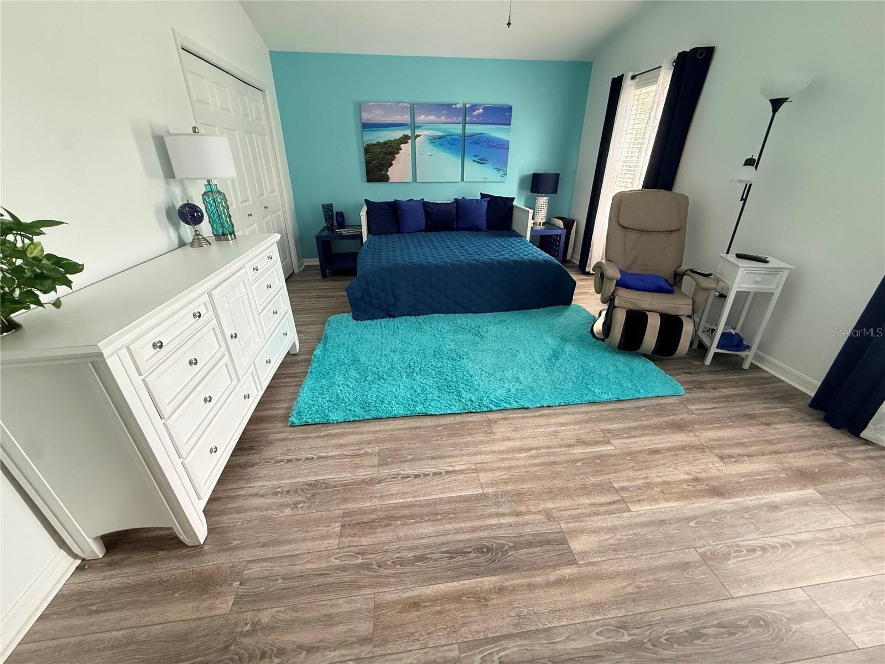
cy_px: 332
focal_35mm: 14
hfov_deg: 102.1
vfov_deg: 85.7
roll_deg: -0.5
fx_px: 358
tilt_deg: -25.7
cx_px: 442
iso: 400
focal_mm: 2.22
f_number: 2.2
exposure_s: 1/62
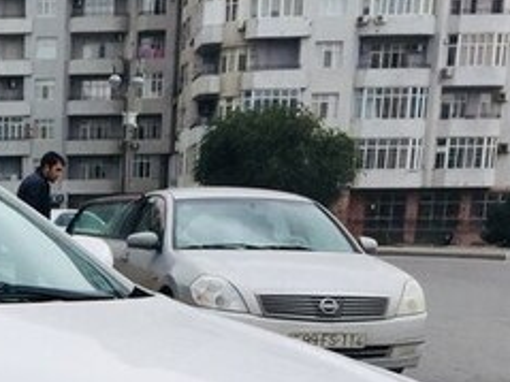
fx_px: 1178
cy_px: 509
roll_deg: -0.2
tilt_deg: -13.6
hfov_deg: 22.7
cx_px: -77
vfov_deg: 17.2
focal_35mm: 80
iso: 32
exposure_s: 1/1068
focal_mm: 4.15
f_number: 2.2
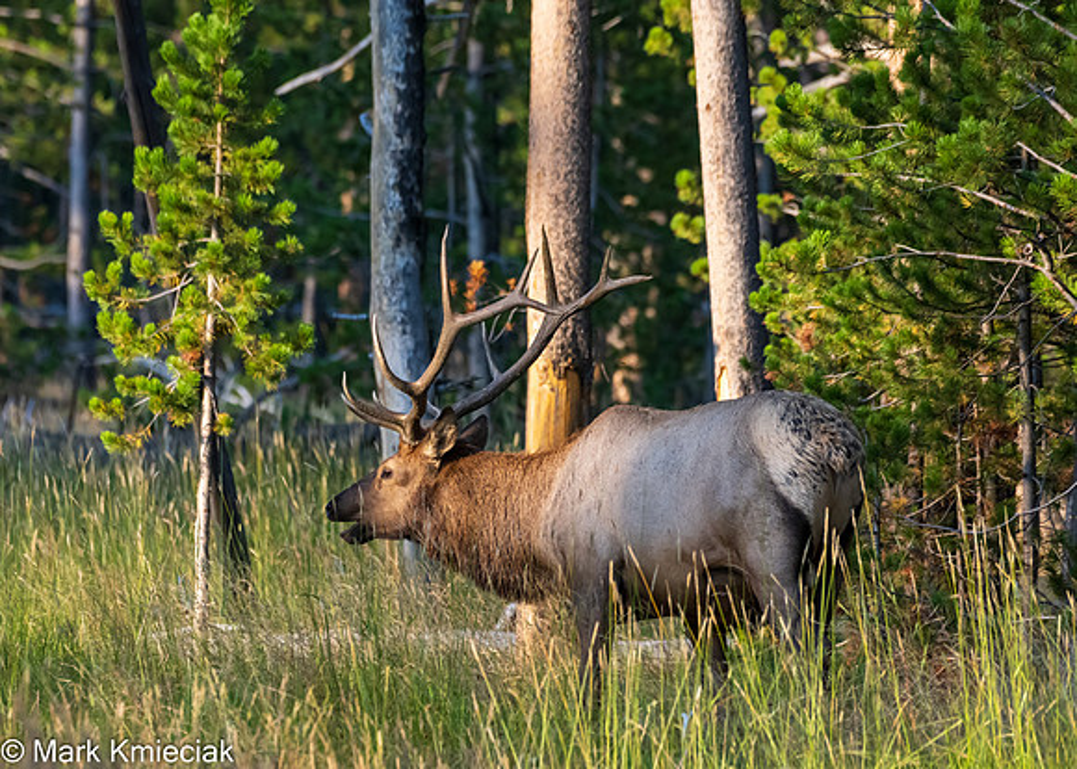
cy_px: 443
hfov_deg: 3.3
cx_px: 435
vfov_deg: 2.4
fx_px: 18445
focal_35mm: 603
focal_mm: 500
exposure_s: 1/1600
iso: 2800
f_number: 8
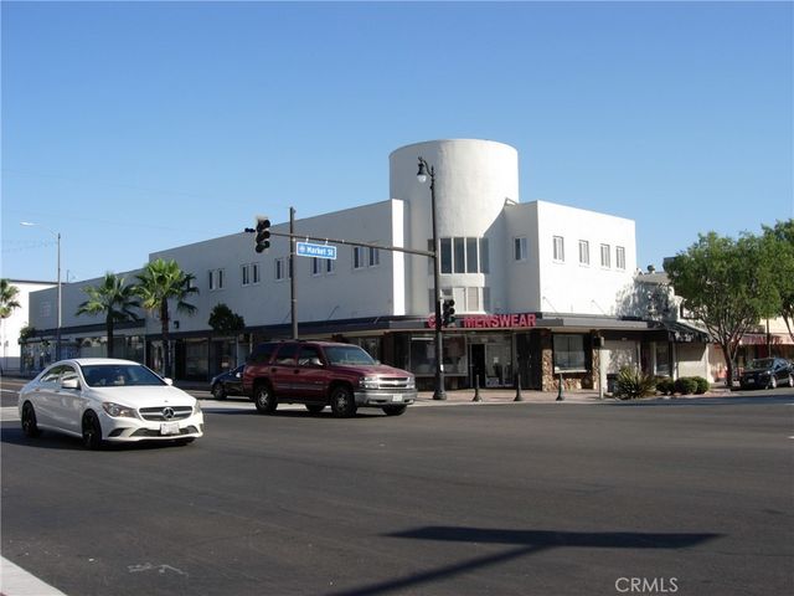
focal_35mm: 38
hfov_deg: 49.0
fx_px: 872
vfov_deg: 37.7
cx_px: 397
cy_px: 298
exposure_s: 1/527
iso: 64
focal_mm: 7.8
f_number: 4.8
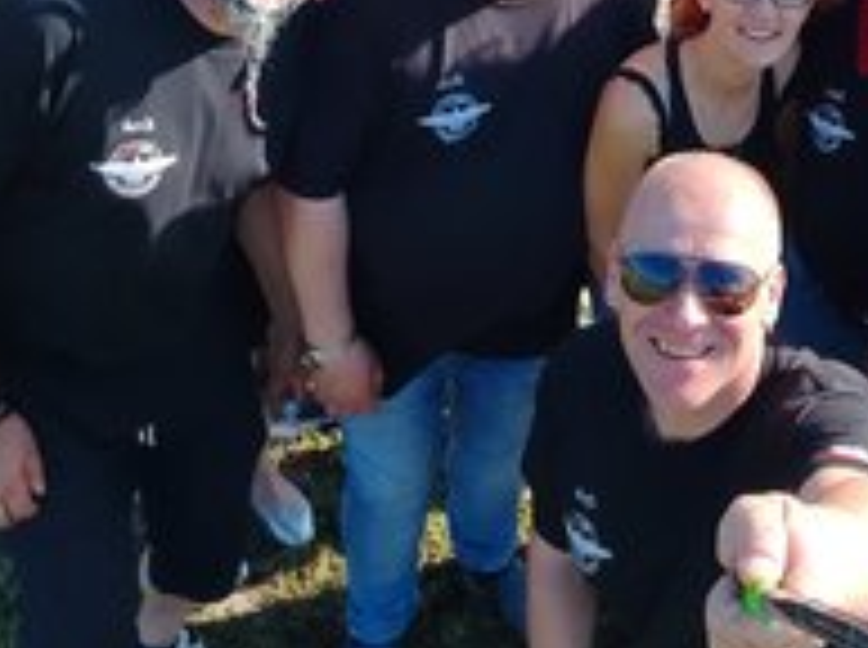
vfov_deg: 25.7
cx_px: 751
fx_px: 1352
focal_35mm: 54
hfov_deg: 34.0
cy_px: 9
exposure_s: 1/583
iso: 64
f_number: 2
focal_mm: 3.75
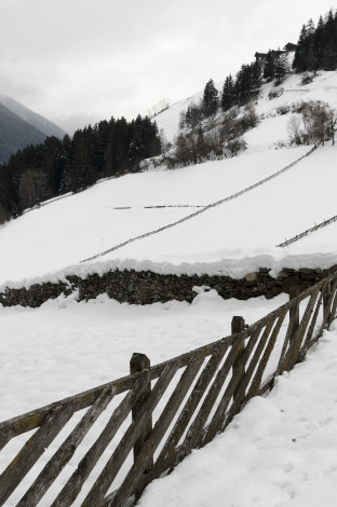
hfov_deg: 31.0
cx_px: 210
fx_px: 606
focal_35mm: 43
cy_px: 232
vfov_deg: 45.4
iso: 100
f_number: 8
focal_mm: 22
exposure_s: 1/200
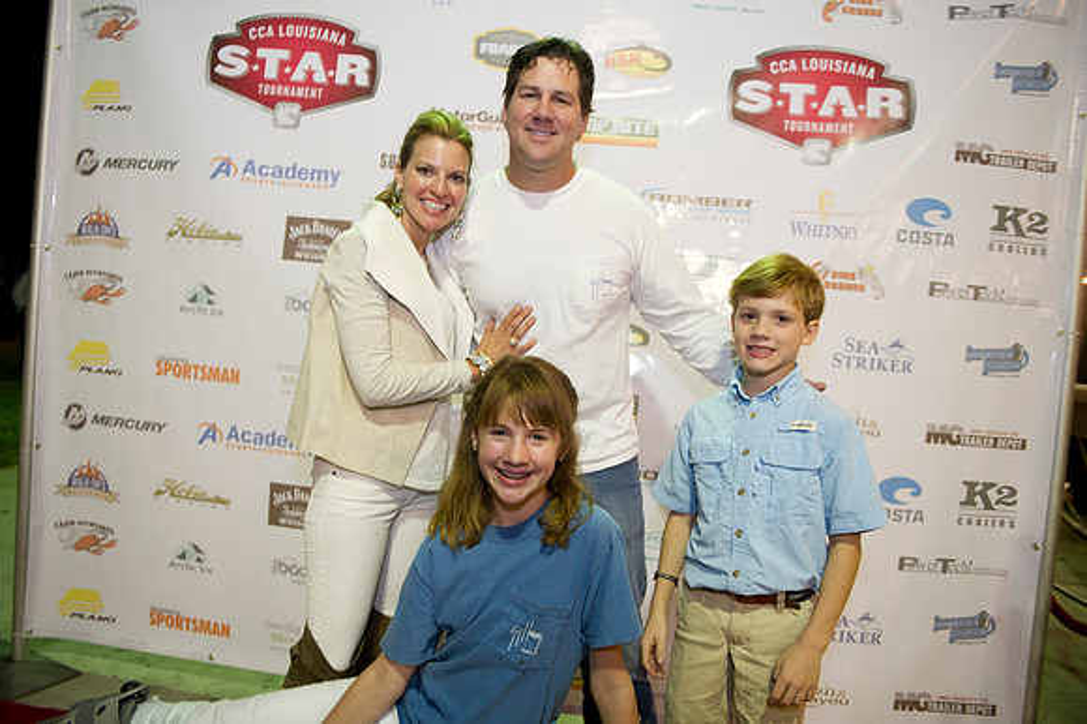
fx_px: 785
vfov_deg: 49.5
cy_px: 362
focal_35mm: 26
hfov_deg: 69.4
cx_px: 544
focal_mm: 26
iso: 1250
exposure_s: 1/60
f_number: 2.8
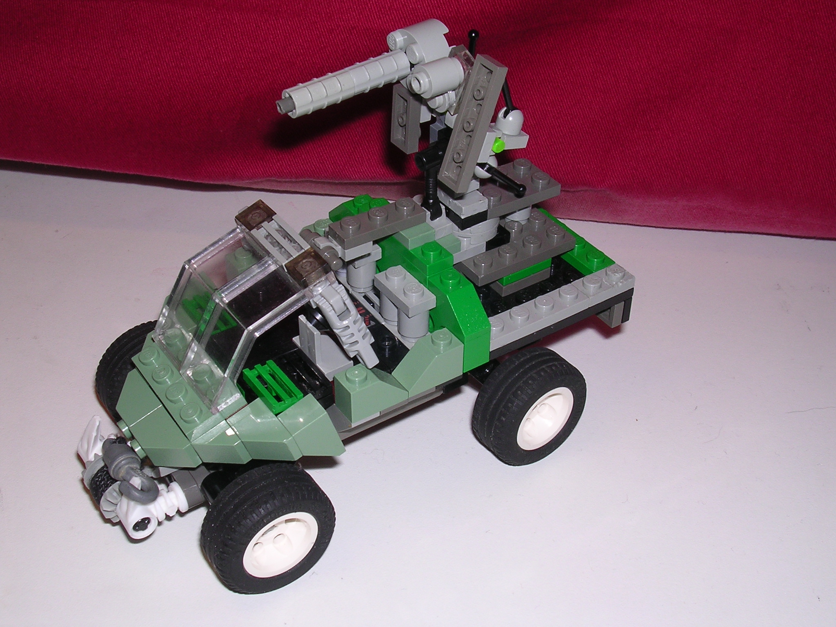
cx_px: 418
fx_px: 1183
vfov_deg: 29.7
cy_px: 314
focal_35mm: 49
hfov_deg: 38.9
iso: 100
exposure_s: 1/60.1
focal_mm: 7.5
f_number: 6.2
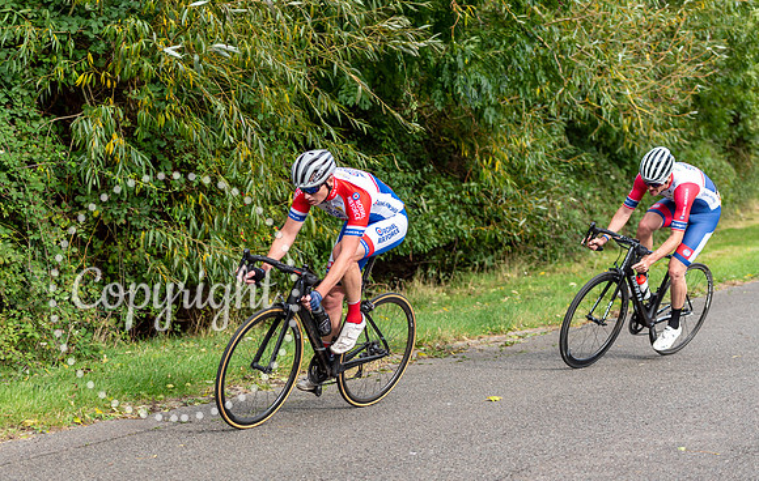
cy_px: 243
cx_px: 312
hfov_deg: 23.0
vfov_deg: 14.7
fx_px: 1866
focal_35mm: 90
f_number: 2.8
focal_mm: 70
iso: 160
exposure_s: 1/2000
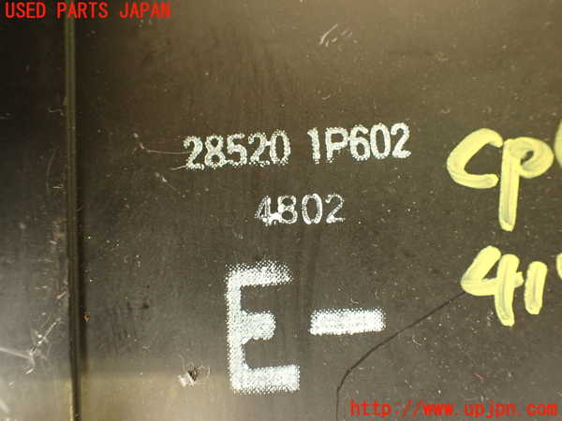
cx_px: 281
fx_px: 520
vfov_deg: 44.2
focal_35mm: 32
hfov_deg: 56.8
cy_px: 210
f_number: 2.4
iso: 400
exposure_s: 1/30
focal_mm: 5.79
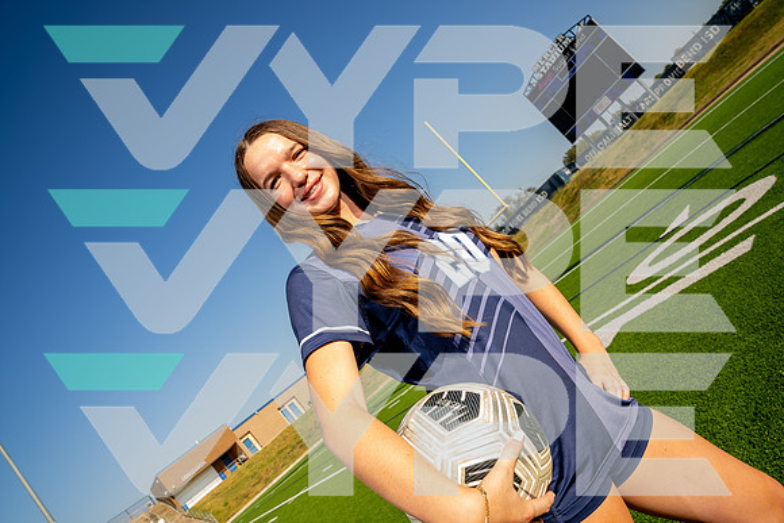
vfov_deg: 53.2
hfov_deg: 73.7
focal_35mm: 24
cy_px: 262
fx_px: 523
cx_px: 392
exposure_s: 1/125
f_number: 7.1
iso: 50
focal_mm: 24
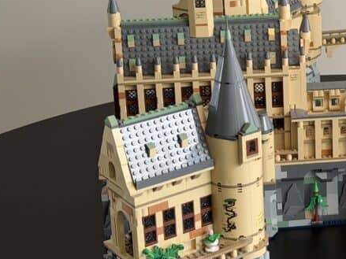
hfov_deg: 16.9
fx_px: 1119
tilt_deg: -21.3
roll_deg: -0.2
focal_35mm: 112
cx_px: 398
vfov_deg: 13.2
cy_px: 76
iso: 200
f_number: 1.78
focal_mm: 6.76
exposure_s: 1/59
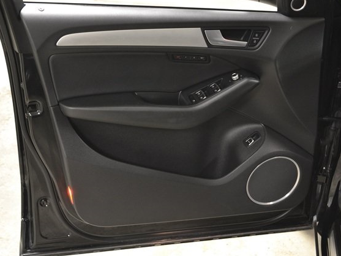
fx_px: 522
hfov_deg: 36.2
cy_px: 128
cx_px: 162
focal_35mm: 53
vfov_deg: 27.5
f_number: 4.8
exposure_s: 1/15
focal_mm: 32
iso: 1250
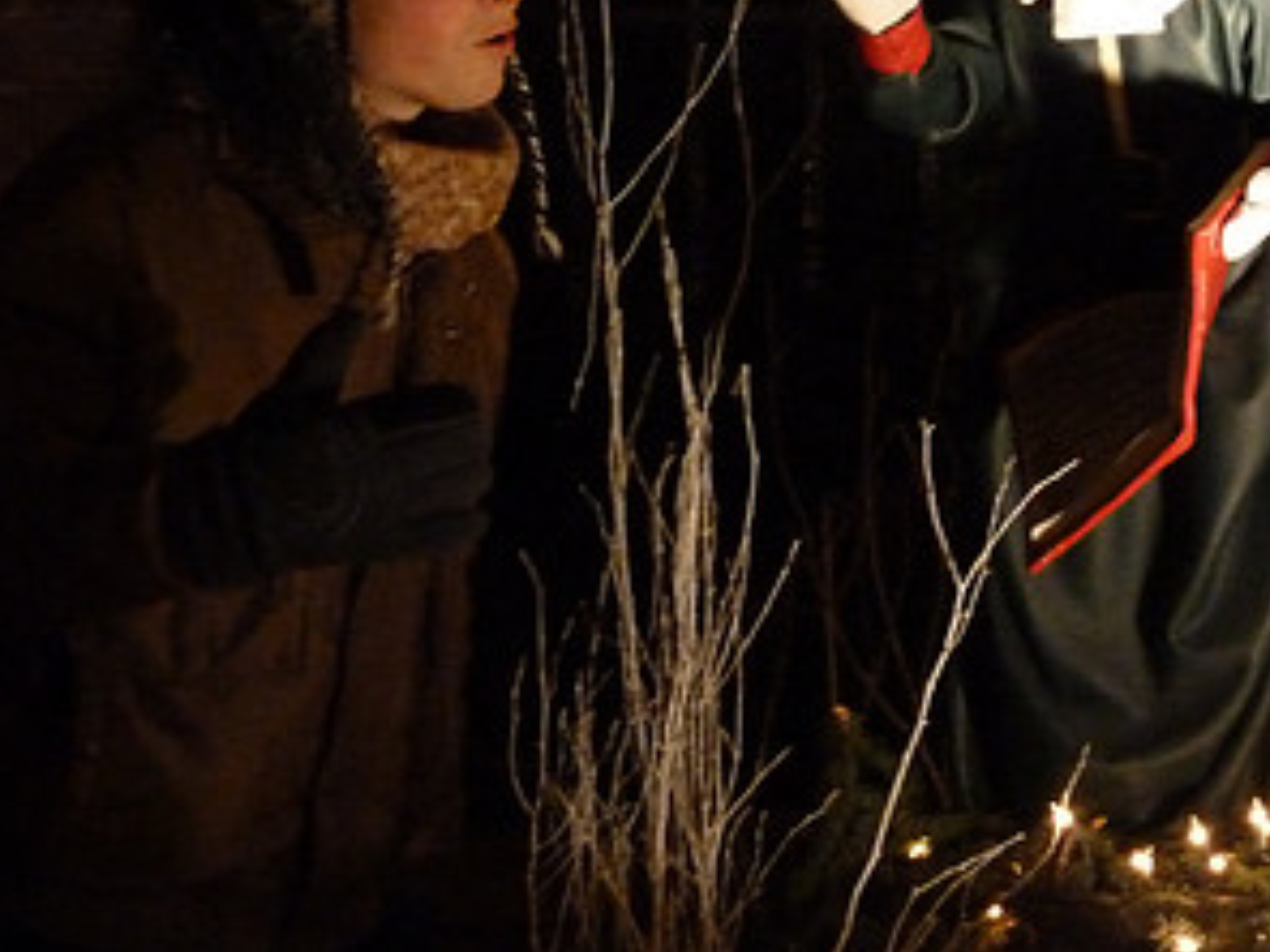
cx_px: 1188
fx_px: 5613
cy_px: 24
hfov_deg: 12.8
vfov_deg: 9.6
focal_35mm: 153
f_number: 4.2
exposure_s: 1/15
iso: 800
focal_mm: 12.8
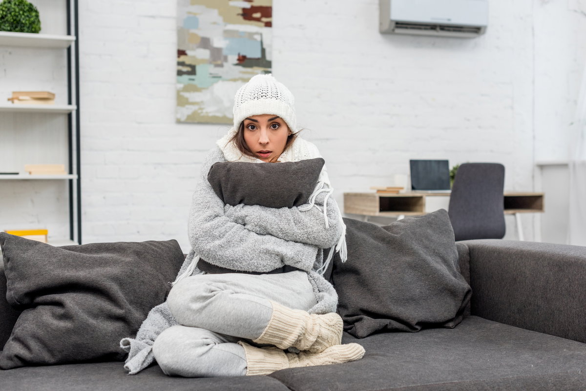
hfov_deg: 39.6
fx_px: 814
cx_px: 293
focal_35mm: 50
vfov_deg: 27.0
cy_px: 196
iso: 400
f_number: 3.5
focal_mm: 50
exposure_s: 1/160
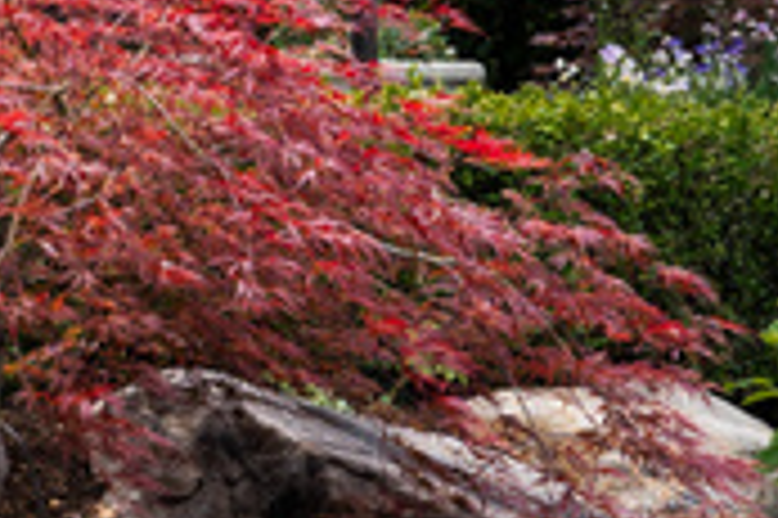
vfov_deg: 6.7
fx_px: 4391
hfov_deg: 9.5
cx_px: -729
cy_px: 32
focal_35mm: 203
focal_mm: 34.4
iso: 100
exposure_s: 1/60
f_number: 6.3
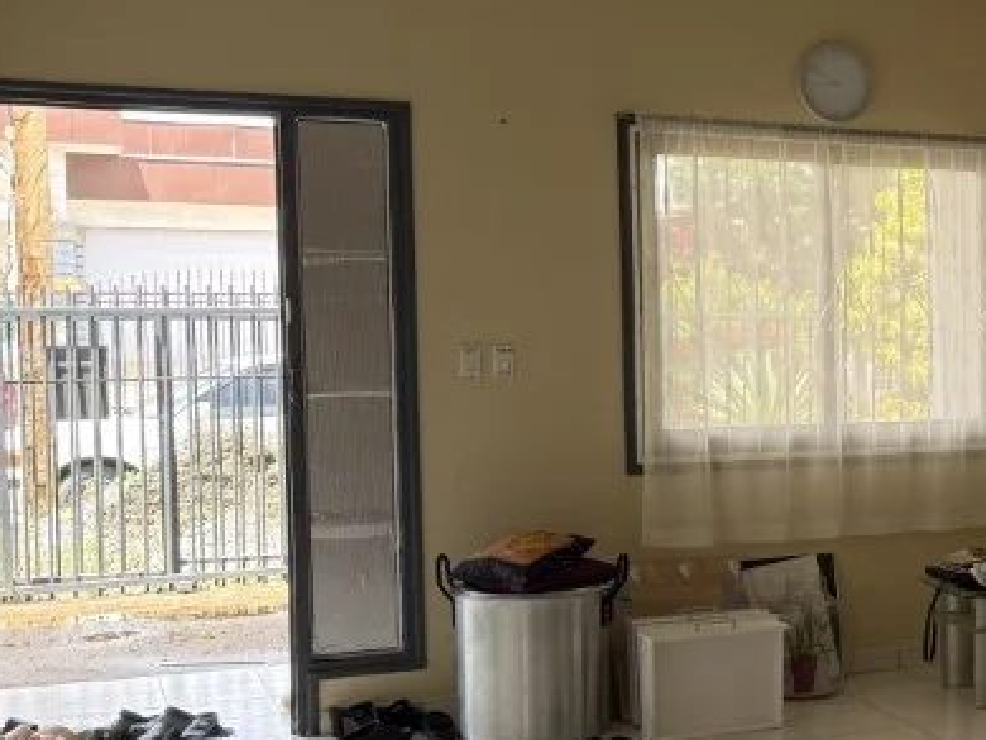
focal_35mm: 63
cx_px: 1158
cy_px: 432
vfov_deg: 23.3
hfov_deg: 27.3
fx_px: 1796
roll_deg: -0.7
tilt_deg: -3.4
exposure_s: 1/236
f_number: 1.78
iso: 125
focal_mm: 6.76
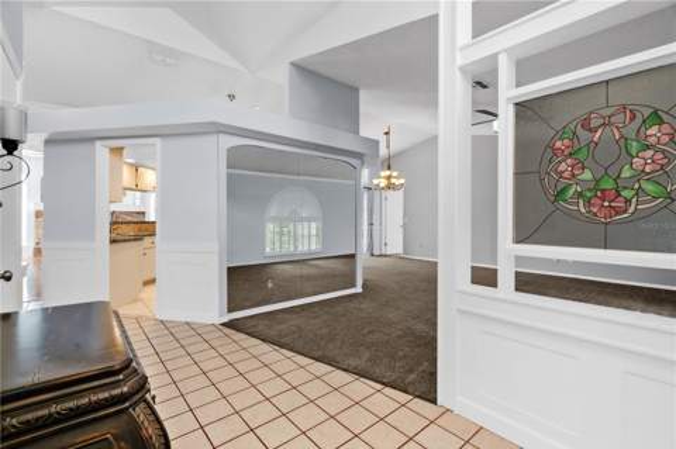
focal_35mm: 16
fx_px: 300
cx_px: 338
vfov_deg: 73.6
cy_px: 224
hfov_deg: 96.8
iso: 320
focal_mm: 16
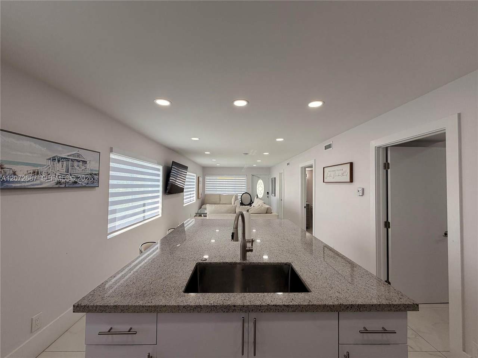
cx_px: 239
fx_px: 193
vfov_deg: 85.7
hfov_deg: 102.1
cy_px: 179
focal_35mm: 14
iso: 64
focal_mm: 2.22
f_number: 2.2
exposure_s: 1/120
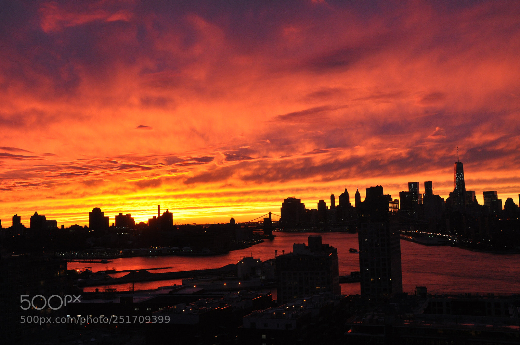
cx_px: 260
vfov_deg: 34.1
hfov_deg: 49.6
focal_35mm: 39
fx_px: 563
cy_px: 172
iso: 800
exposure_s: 1/80
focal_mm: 26
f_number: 9
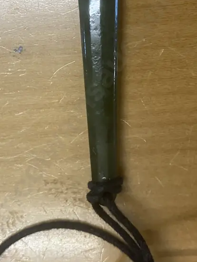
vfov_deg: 36.6
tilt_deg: -83.3
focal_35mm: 52
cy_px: 97
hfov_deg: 28.1
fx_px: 394
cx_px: 91
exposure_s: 1/50
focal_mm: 3.99
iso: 160
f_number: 1.8
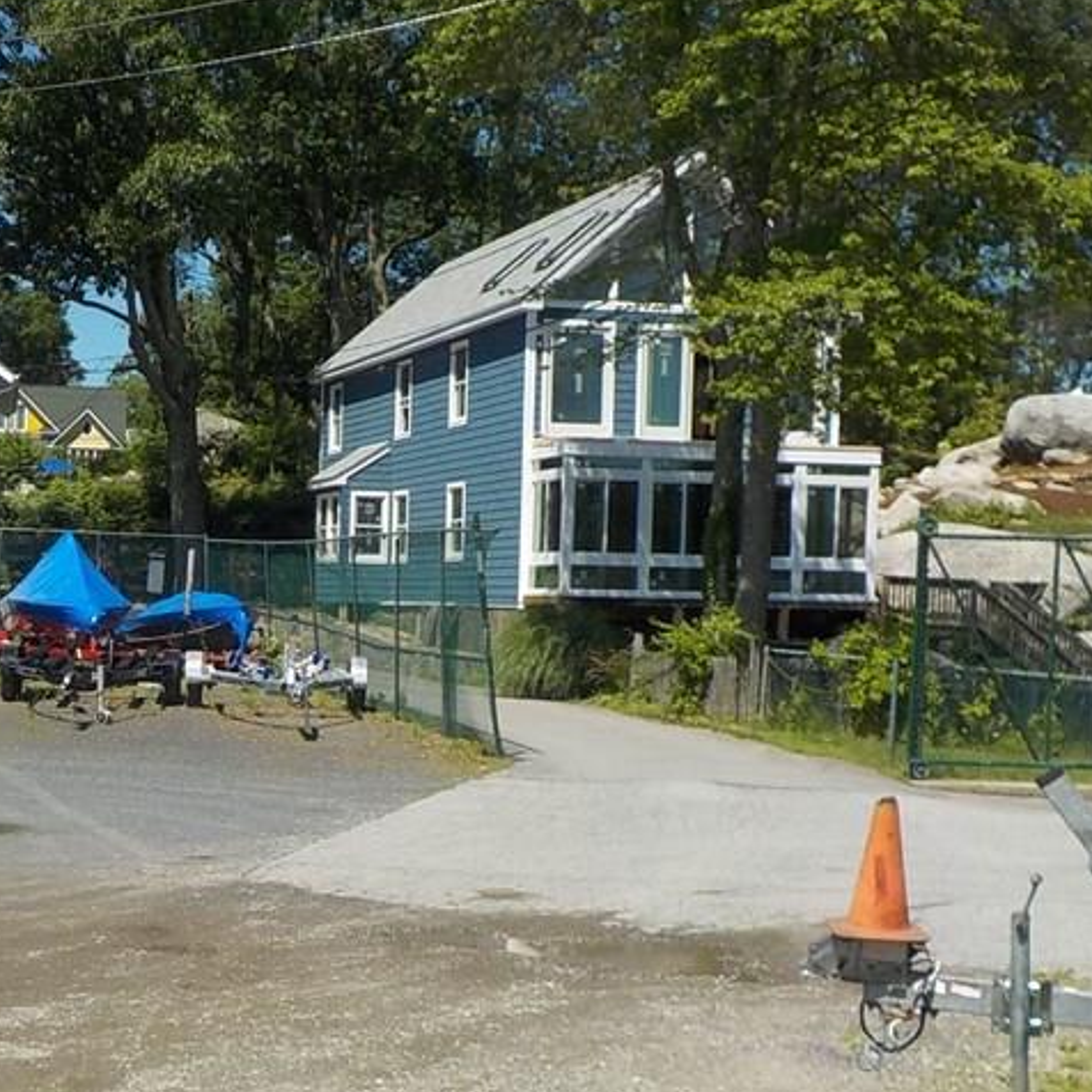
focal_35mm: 57
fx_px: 2034
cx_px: 184
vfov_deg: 29.9
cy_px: 704
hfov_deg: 29.2
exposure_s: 1/1250
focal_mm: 4.1
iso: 125
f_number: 3.3
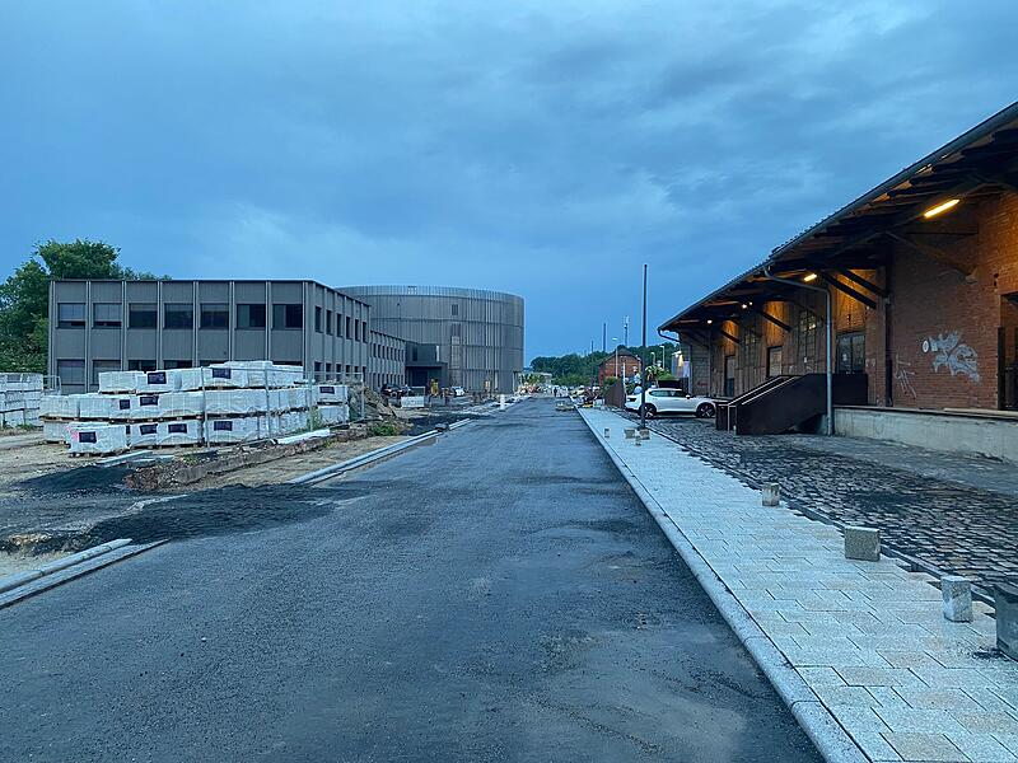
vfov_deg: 53.1
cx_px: 509
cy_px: 382
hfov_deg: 67.3
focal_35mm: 26
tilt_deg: +0.5
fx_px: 765
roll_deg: -0.8
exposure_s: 1/65
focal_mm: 4.25
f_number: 1.8
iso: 125
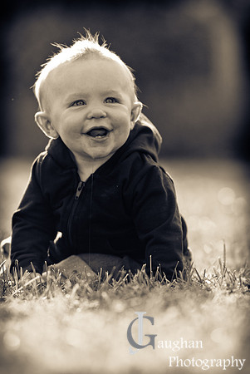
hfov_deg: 5.0
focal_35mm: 278
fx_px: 2884
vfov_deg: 7.4
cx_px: 125
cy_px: 187
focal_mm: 185
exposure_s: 1/640
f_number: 2.8
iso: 250
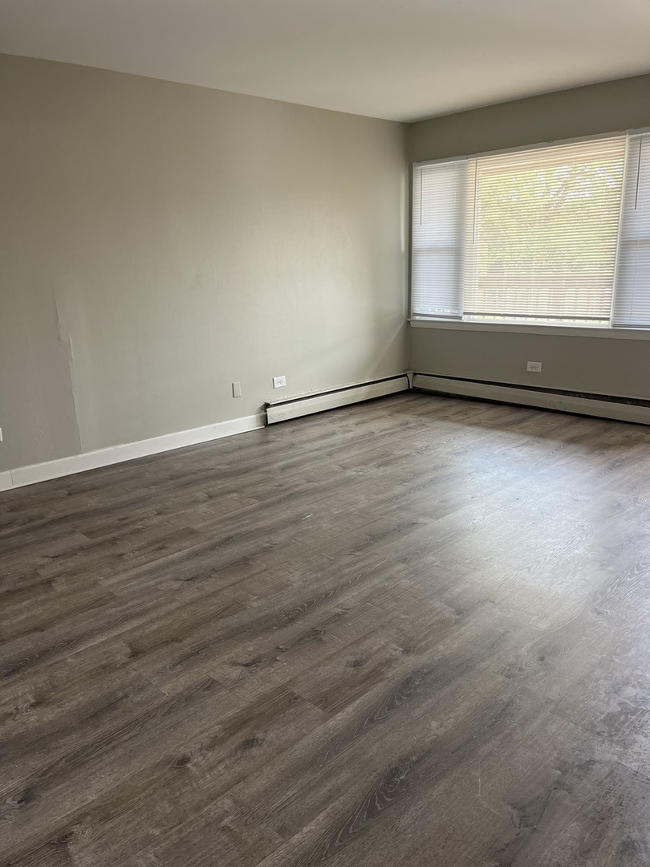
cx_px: 325
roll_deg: +2.7
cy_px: 434
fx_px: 651
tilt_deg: -15.5
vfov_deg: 67.3
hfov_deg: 53.1
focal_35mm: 26
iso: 80
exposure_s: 1/120
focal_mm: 5.1
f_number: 1.6
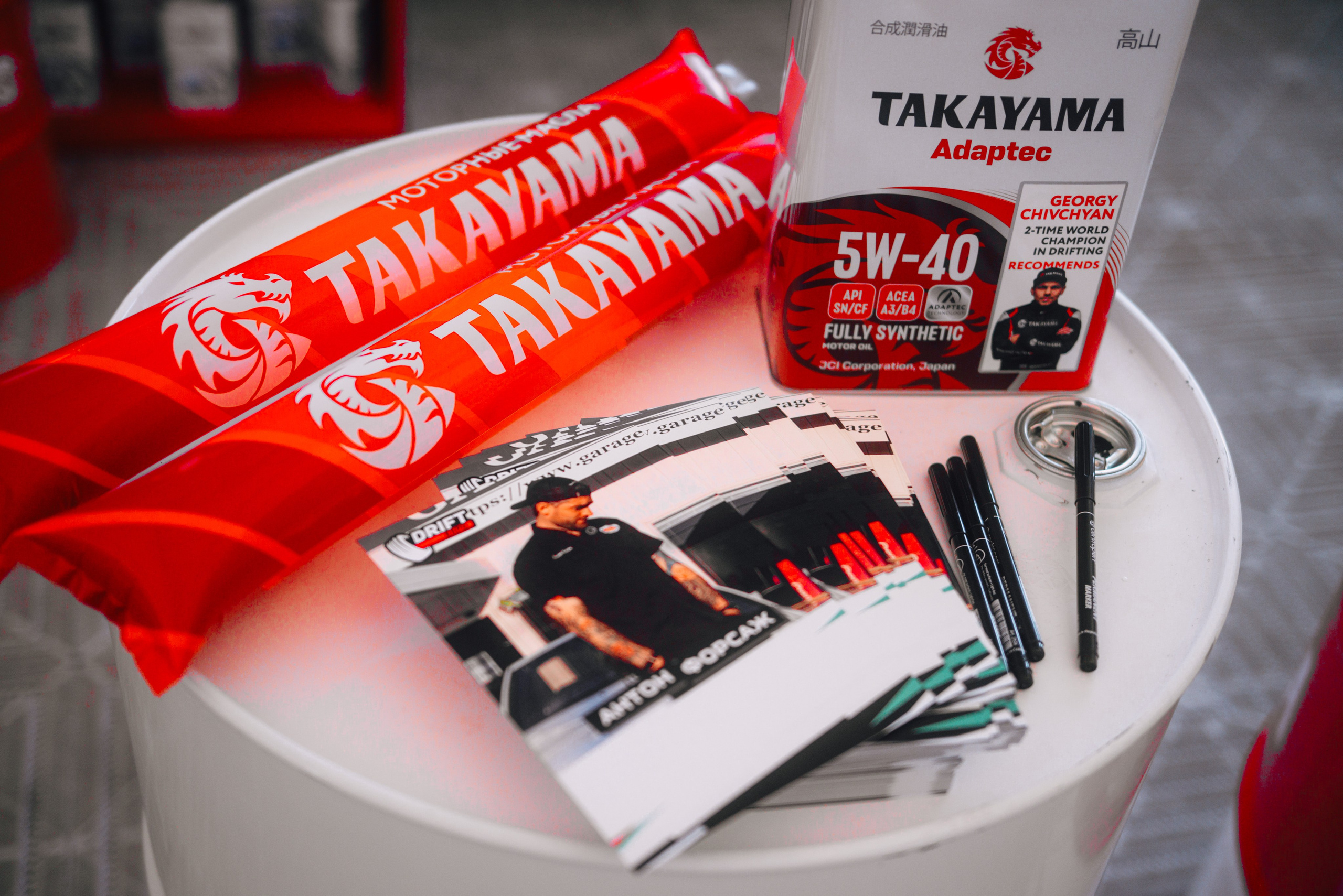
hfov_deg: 45.6
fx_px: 1596
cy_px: 479
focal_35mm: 43
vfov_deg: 31.4
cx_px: 672
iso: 800
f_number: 2.2
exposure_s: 1/500
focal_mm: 40
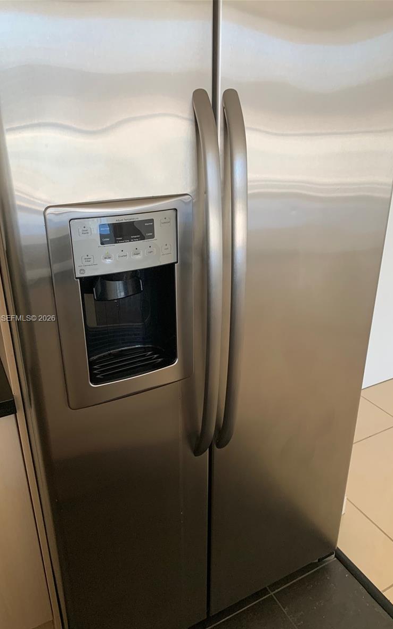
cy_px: 319
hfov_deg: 44.5
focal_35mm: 28
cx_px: 196
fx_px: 480
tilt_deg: -24.4
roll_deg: +0.9
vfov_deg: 66.5
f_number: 1.8
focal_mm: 4.25
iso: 100
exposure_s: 1/72
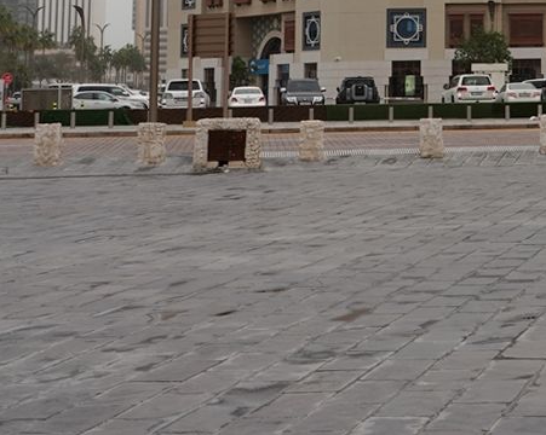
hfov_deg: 18.0
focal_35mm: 100
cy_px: -149
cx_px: 705
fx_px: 1615
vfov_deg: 14.6
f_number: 18
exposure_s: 1/100
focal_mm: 24
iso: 400
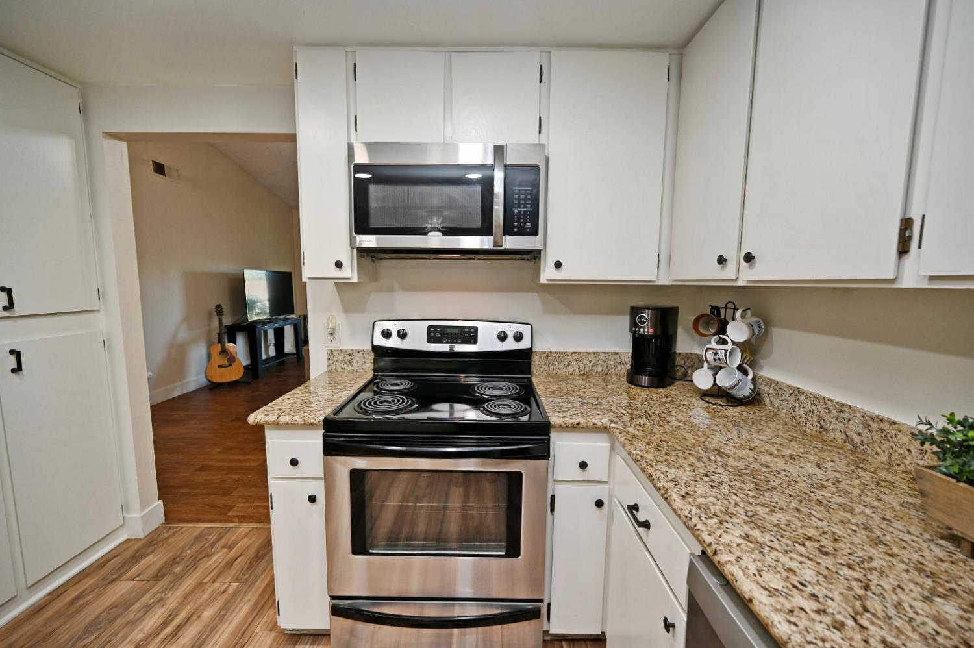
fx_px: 379
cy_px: 324
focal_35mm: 14
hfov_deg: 104.3
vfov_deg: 81.1
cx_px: 487
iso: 360
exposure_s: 1/60
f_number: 4
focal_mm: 14
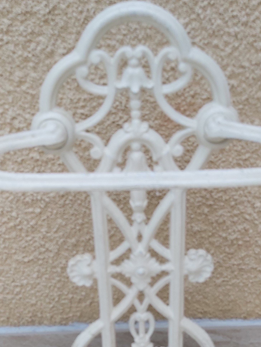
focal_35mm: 54
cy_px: 301
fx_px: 543
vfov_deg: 33.9
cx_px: 142
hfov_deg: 27.0
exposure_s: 1/333
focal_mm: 3.92
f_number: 1.7
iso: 64
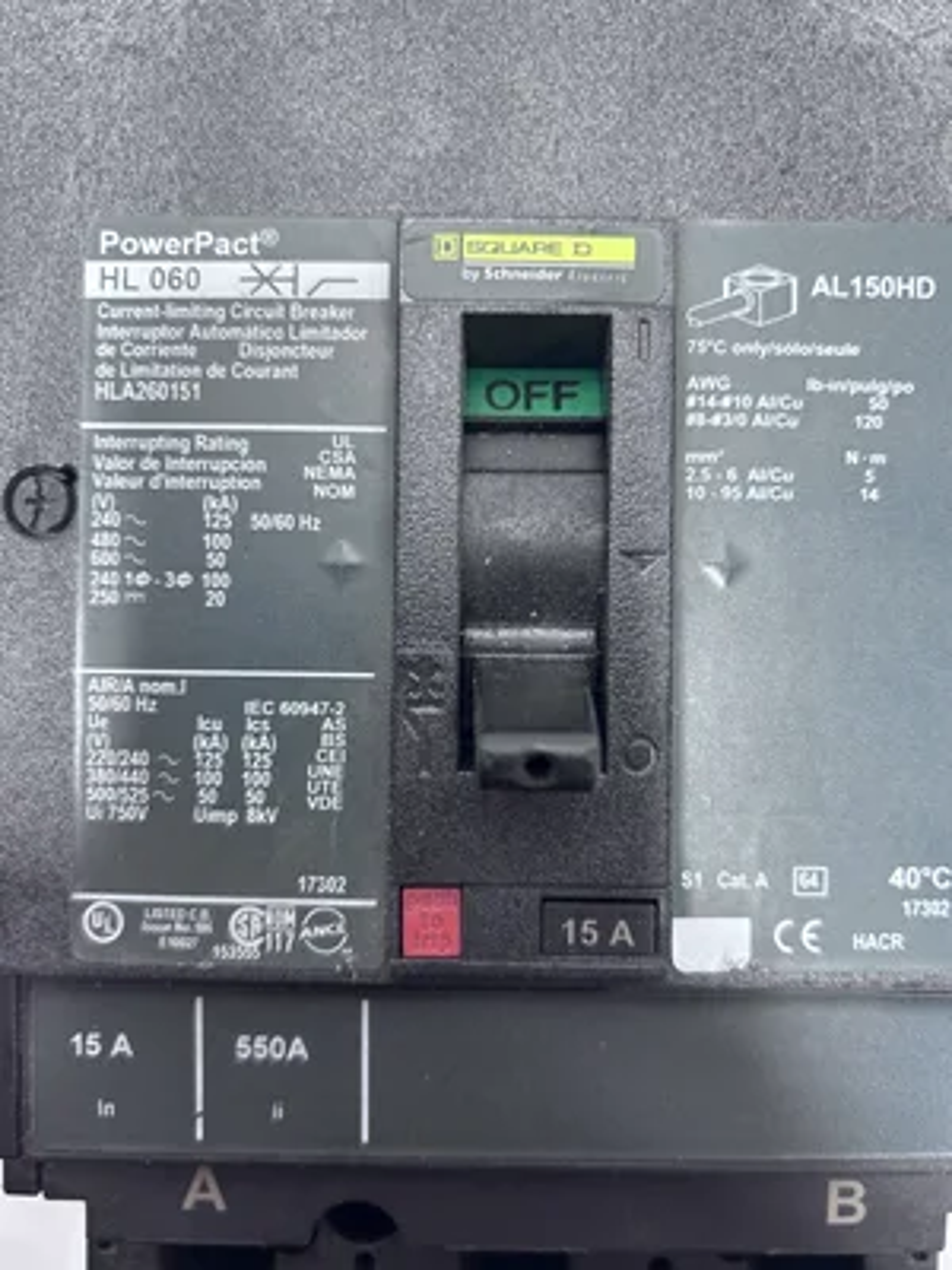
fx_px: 953
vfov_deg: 67.3
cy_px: 635
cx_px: 476
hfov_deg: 53.1
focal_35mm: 26
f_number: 1.5
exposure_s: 1/120
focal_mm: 5.7
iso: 100
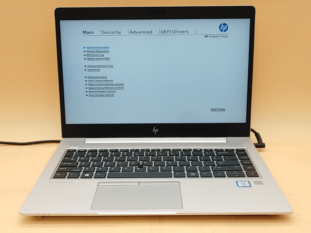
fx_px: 395
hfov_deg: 42.9
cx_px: 156
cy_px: 116
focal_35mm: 44
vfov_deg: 32.9
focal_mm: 4.36
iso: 50
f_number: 1.8
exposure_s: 1/120
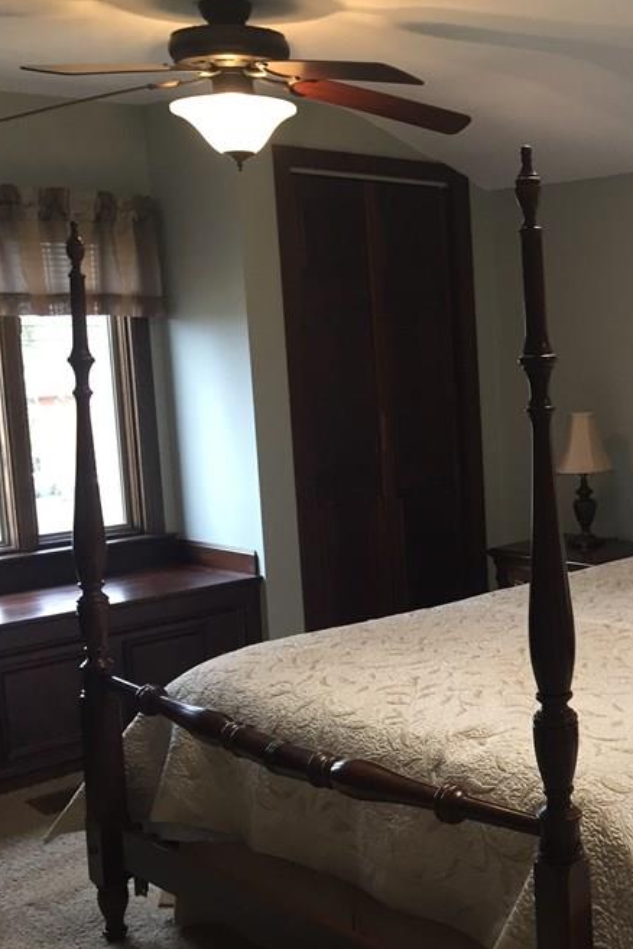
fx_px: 1240
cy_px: 498
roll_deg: +1.8
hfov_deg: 26.9
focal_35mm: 47
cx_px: 653
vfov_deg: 41.9
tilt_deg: -6.6
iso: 40
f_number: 2.2
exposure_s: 1/30
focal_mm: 4.15
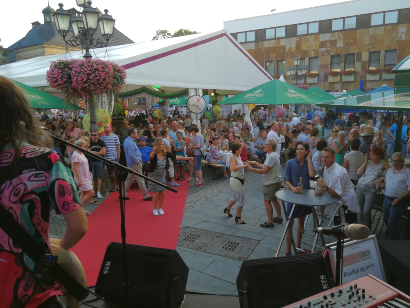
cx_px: 205
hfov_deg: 65.3
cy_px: 154
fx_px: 320
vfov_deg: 51.3
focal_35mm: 27
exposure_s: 1/100
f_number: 2.2
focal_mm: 3.95
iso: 64
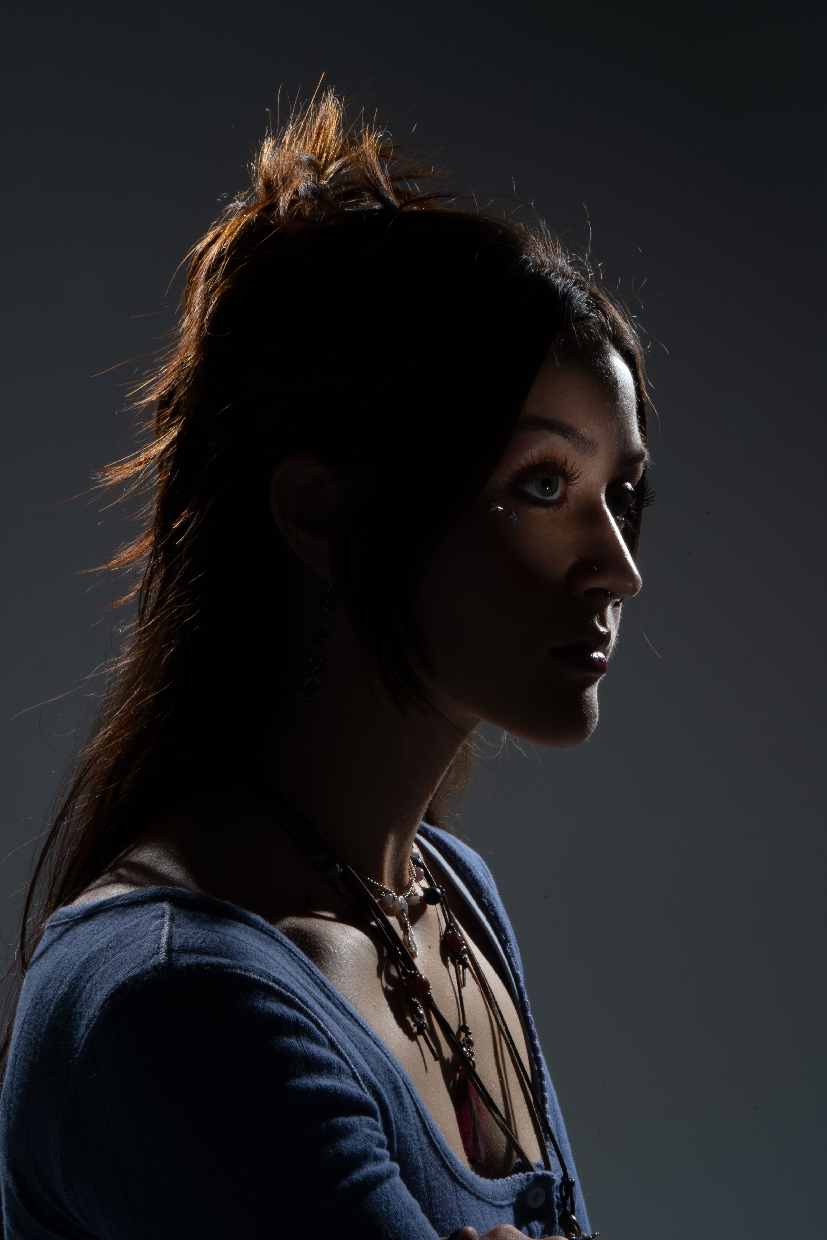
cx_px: 412
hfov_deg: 19.2
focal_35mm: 71
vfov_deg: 28.5
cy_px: 613
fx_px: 2446
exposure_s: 1/125
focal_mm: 70
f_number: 32
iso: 100
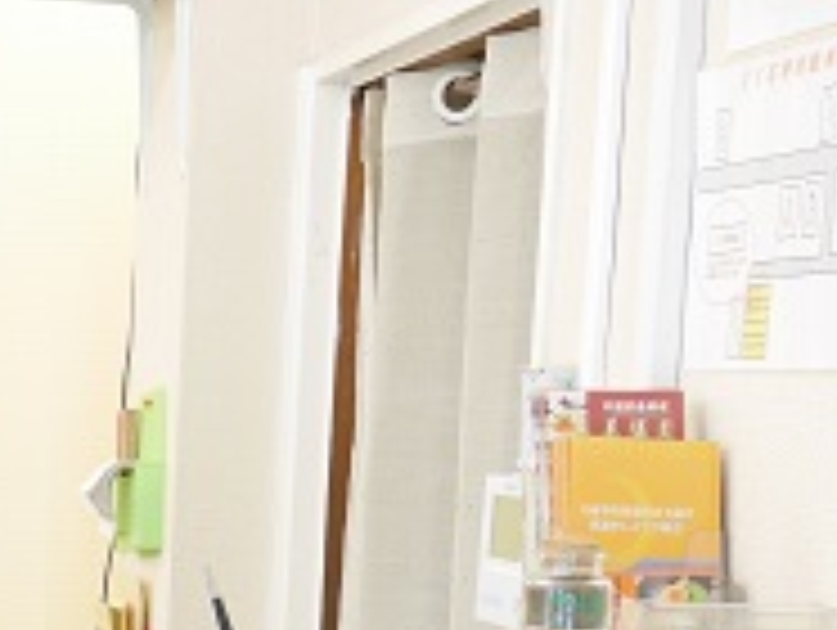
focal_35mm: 103
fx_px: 2494
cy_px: 796
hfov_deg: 17.7
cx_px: -297
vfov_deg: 13.9
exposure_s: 1/60
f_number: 4
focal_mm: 16
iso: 800
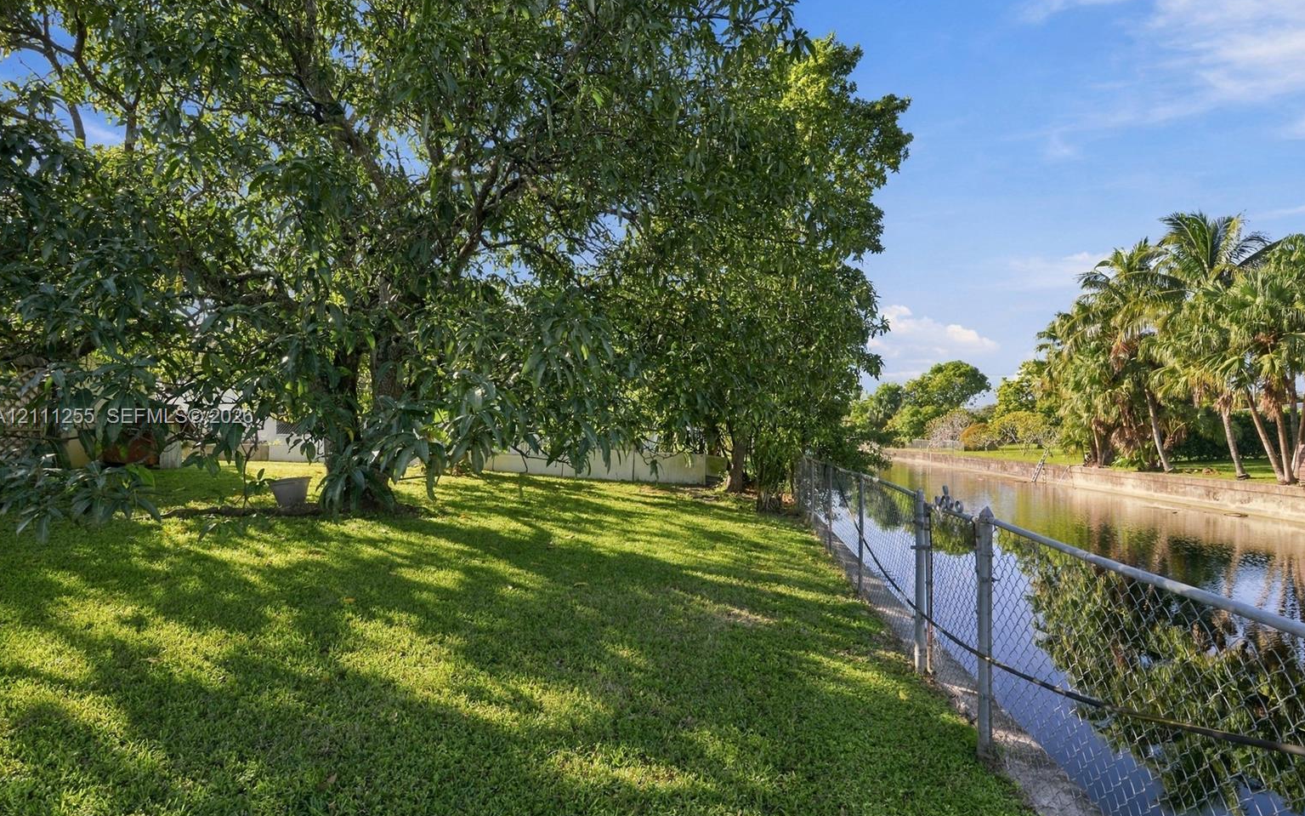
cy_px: 418
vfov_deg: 68.0
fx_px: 605
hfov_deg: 94.3
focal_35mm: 17
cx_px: 669
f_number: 11
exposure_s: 1/125
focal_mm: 16
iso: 320
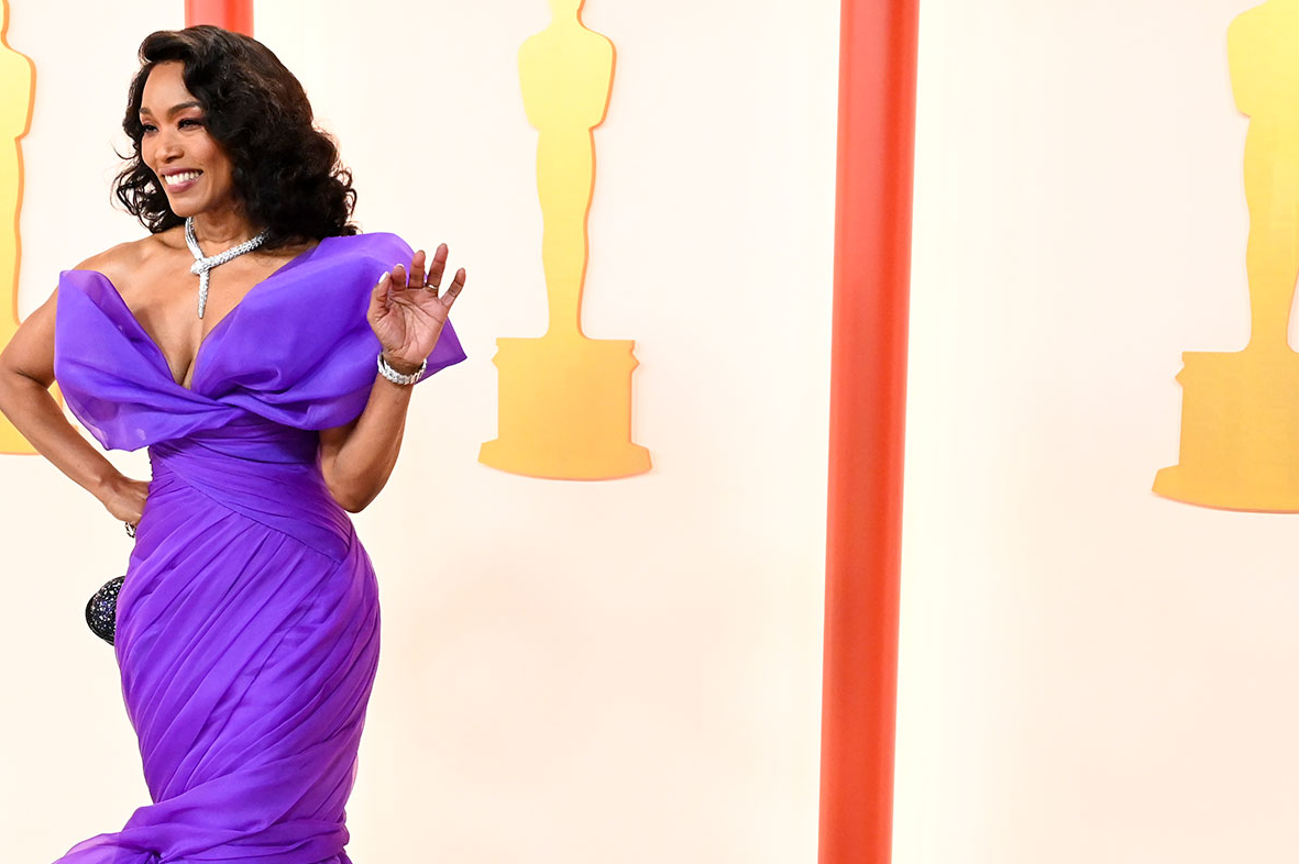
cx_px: 438
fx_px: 2309
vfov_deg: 21.0
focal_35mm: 64
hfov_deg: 31.2
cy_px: 641
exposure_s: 1/320
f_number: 4.5
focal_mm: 31.5
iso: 4000
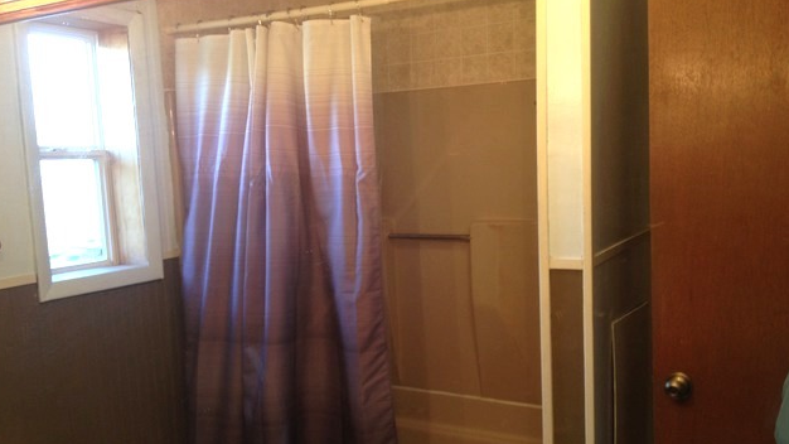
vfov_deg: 30.4
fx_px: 816
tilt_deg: -8.7
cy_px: 246
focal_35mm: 39
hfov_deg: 51.6
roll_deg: +1.1
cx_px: 389
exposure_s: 1/20
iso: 64
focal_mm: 4.28
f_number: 2.4
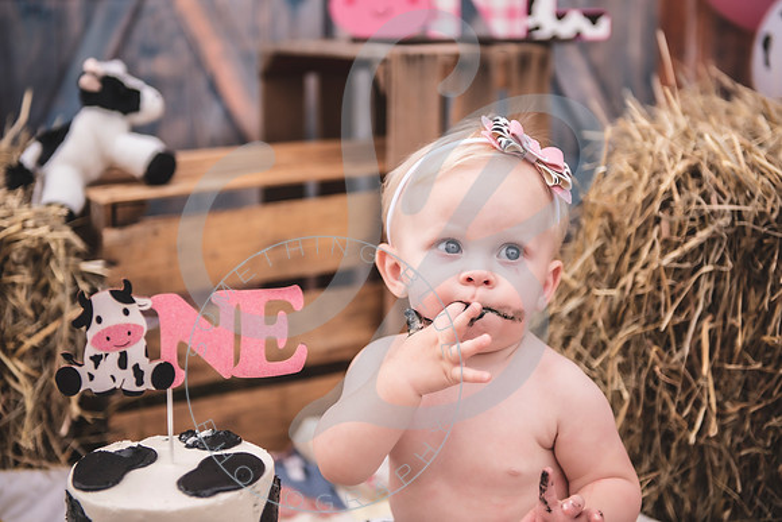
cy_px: 261
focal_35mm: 62
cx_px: 391
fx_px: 1347
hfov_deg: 32.4
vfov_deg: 21.9
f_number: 2.8
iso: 100
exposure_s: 1/400
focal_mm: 62
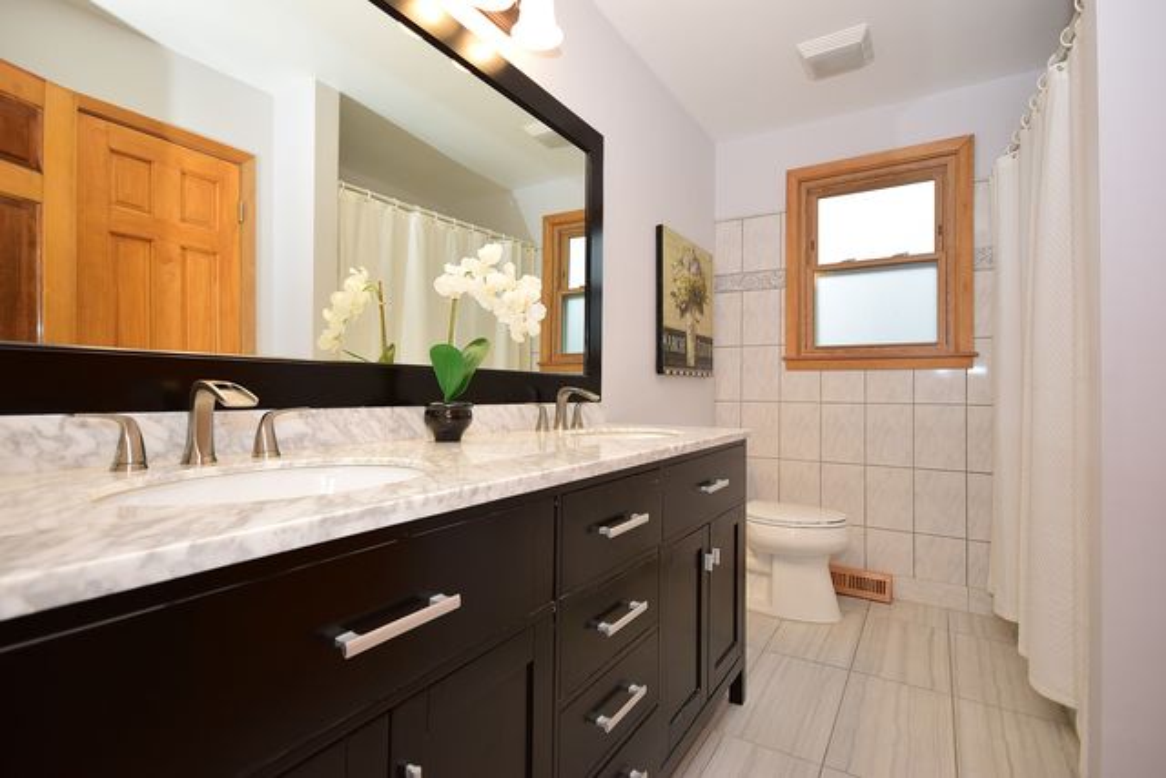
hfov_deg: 92.4
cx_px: 583
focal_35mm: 17
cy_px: 389
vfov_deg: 69.7
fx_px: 559
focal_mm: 11.5
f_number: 6.3
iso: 640
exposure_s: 1/60
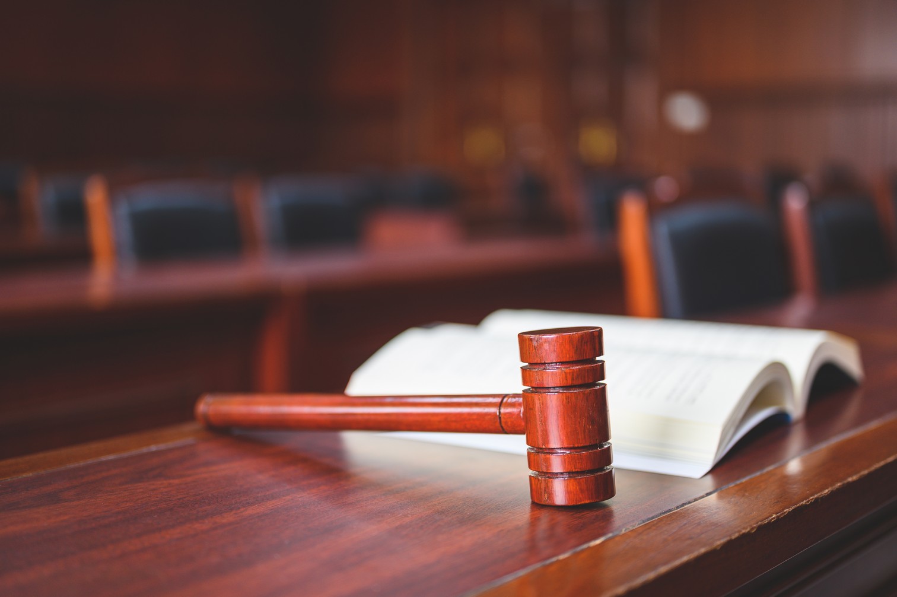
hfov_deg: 39.6
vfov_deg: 27.0
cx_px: 448
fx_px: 1245
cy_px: 298
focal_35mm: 50
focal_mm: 50
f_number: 1.8
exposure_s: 1/100
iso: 200
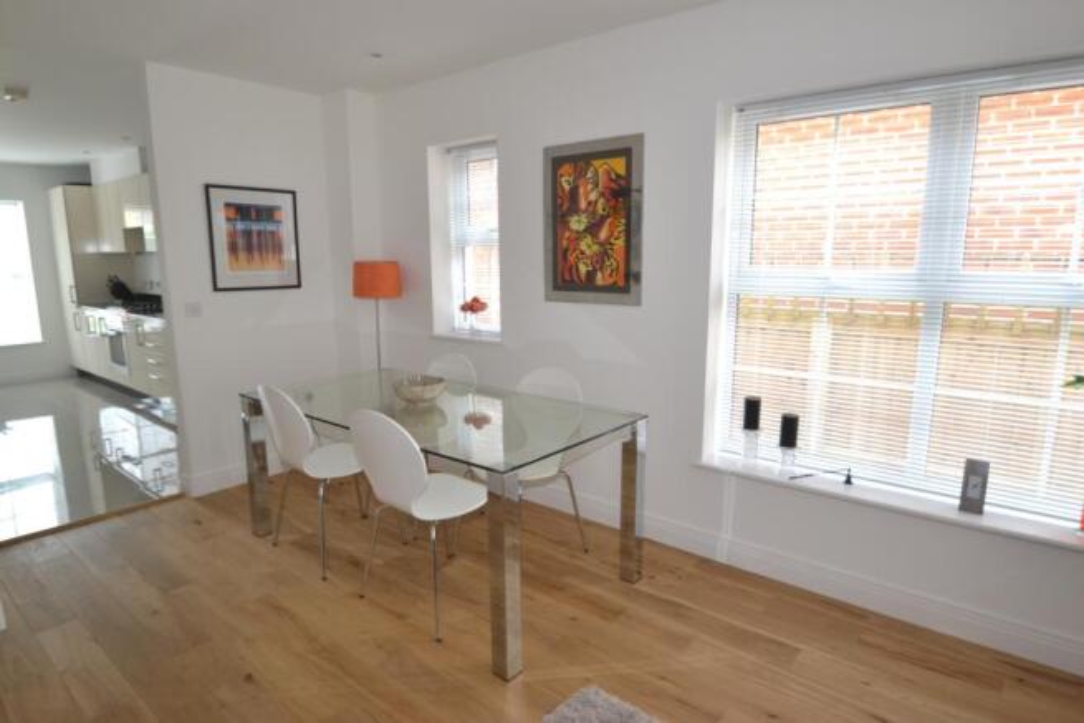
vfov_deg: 63.2
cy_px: 362
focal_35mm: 20
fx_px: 587
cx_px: 542
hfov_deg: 85.4
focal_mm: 13
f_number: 3.8
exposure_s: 1/60
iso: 400
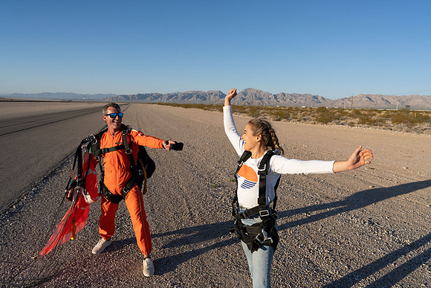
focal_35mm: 24
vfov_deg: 53.2
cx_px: 216
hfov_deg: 73.7
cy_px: 144
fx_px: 287
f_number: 8
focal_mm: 24
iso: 800
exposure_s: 1/2000
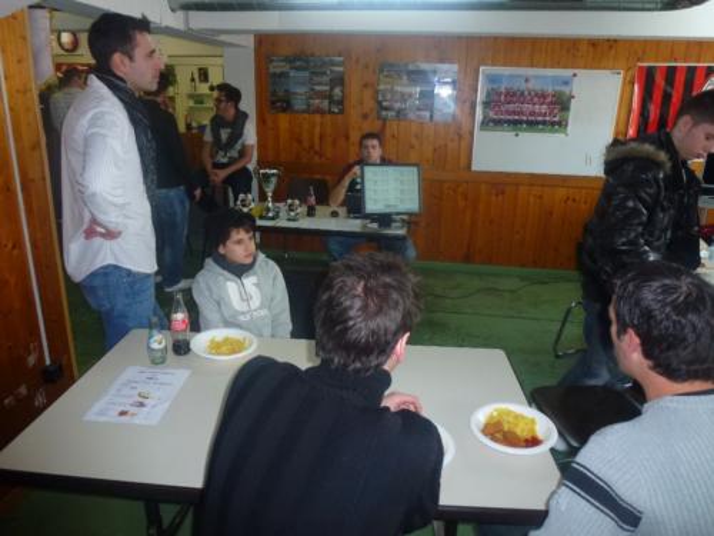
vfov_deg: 56.8
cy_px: 268
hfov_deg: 71.6
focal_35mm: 24
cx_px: 357
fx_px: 495
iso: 250
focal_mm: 4.3
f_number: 3.3
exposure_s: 1/60
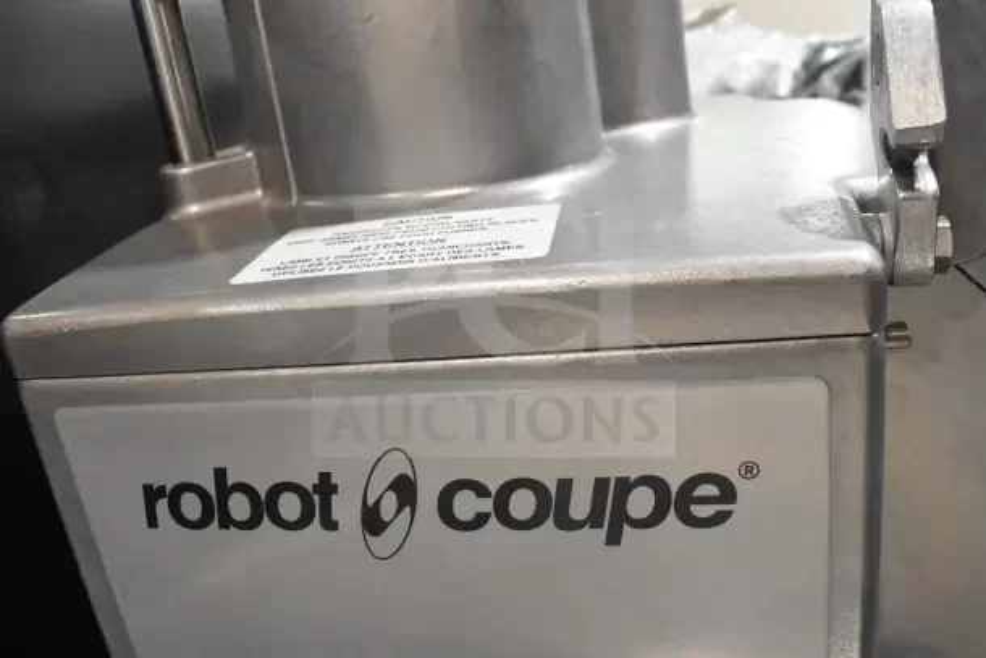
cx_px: 493
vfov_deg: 43.6
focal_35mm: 30
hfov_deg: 61.9
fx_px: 822
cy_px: 329
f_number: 7.1
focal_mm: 20
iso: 6400
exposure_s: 1/200
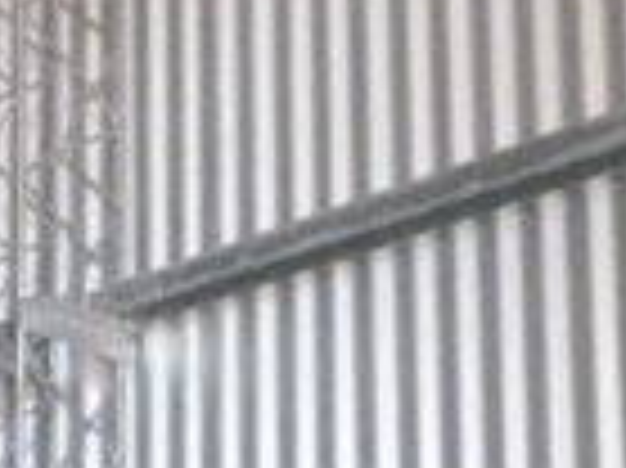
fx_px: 2493
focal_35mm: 138
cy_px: 716
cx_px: -518
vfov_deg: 10.3
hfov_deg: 12.9
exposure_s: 1/60
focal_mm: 4.3
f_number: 2.5
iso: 640
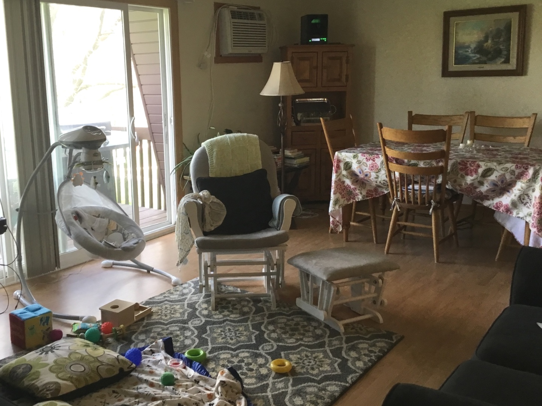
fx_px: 485
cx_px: 271
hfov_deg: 58.4
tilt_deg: -9.8
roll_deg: +2.2
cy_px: 203
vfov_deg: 45.4
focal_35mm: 31
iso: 32
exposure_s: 1/30
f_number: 2.4
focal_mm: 3.3
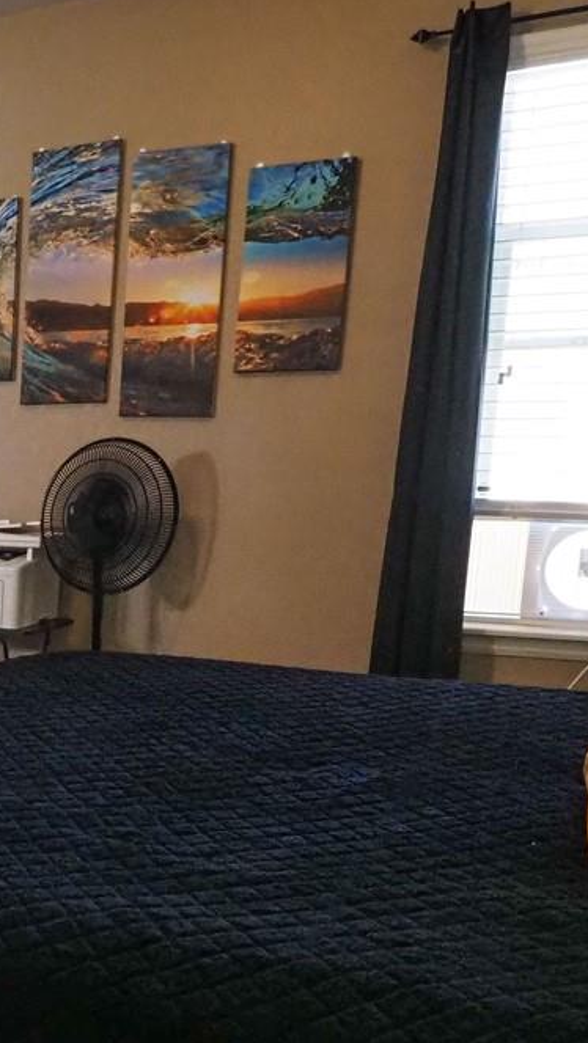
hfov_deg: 24.5
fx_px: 1163
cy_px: 683
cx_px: -187
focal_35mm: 42
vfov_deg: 47.7
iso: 4000
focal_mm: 8
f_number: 7.1
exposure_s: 1/60
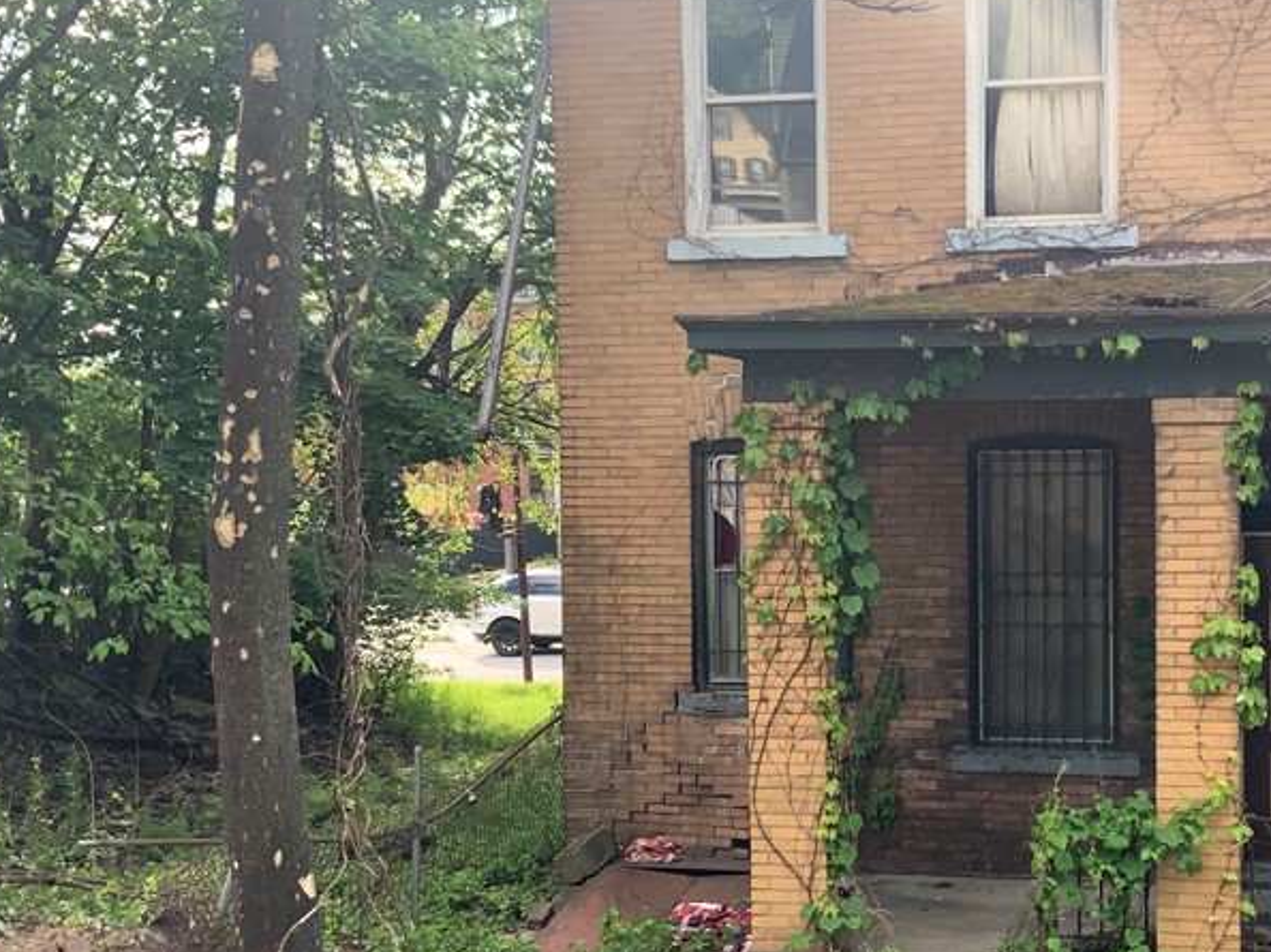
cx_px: 929
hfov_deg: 37.4
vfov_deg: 29.0
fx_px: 1835
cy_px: 586
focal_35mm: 50
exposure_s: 1/214
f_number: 1.8
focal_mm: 3
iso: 16
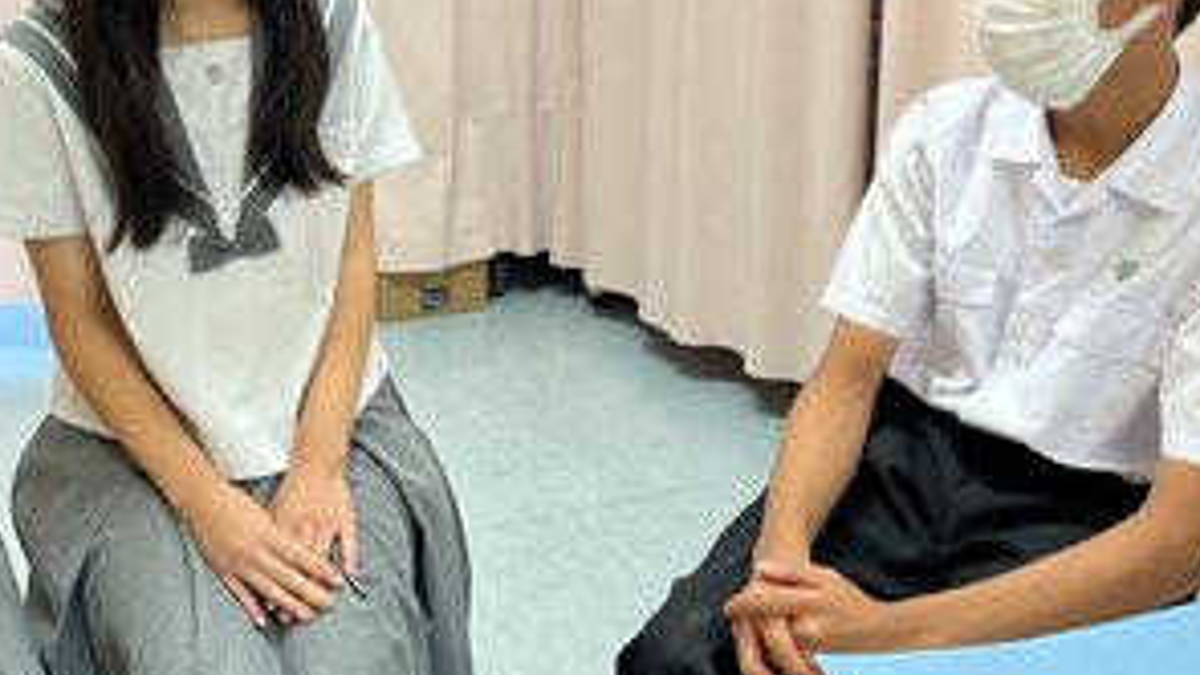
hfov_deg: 42.2
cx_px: 382
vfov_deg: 24.4
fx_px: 1527
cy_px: 100
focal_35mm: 48
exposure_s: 1/60
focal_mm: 5.1
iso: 64
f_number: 1.6
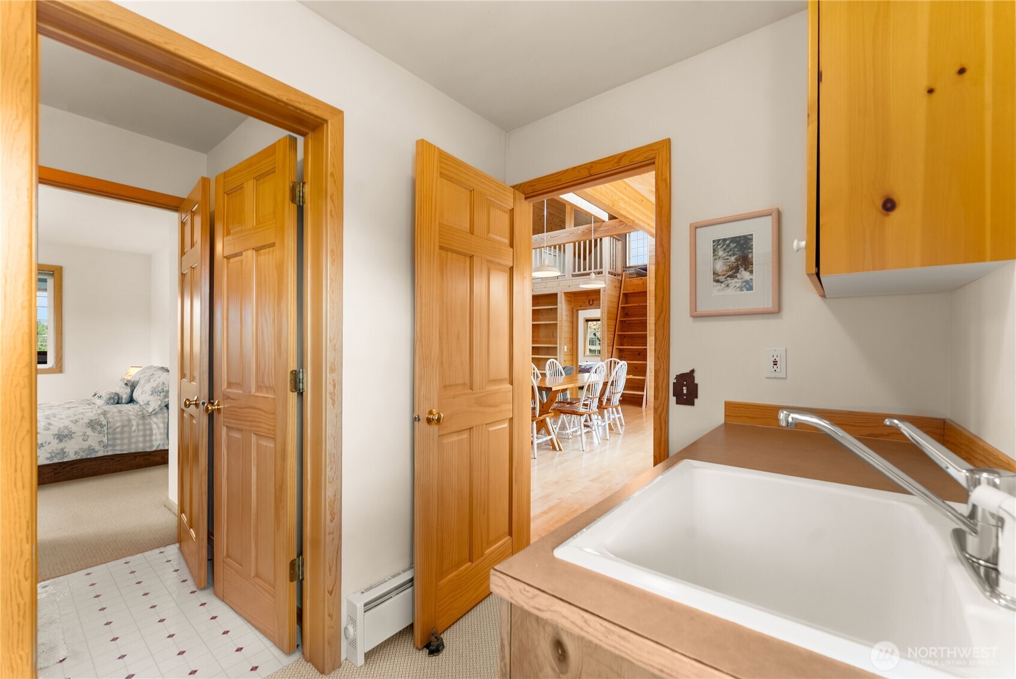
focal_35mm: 14
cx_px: 508
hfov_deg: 104.2
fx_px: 395
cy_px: 340
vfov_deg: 81.3
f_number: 8
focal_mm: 14
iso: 400
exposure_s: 1/2
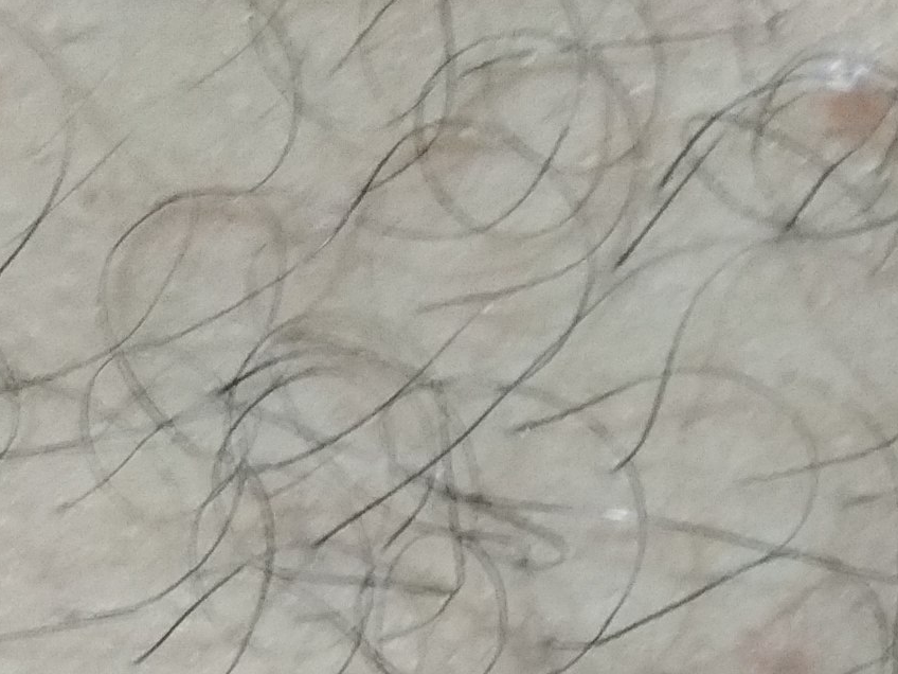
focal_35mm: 103
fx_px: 2672
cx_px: 875
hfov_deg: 18.6
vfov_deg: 13.1
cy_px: 1191
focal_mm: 3.57
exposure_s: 1/14
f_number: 2
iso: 800
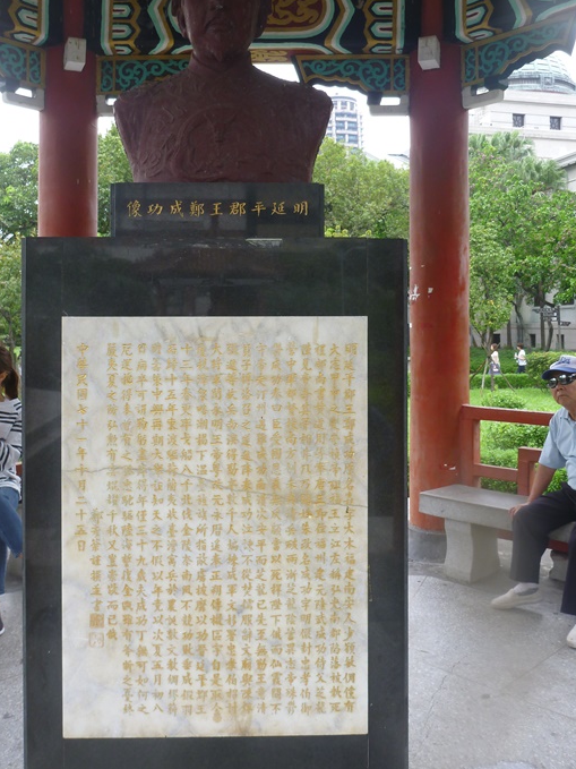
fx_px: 732
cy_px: 323
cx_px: 256
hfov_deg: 42.9
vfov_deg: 55.1
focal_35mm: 33
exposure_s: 1/125
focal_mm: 4.9
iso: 100
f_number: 3.3
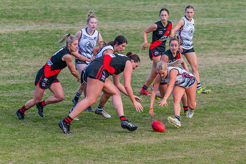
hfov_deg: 7.6
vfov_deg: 5.1
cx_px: 139
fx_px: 1846
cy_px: 76
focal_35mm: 270
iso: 800
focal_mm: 195
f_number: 5
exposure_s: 1/1250
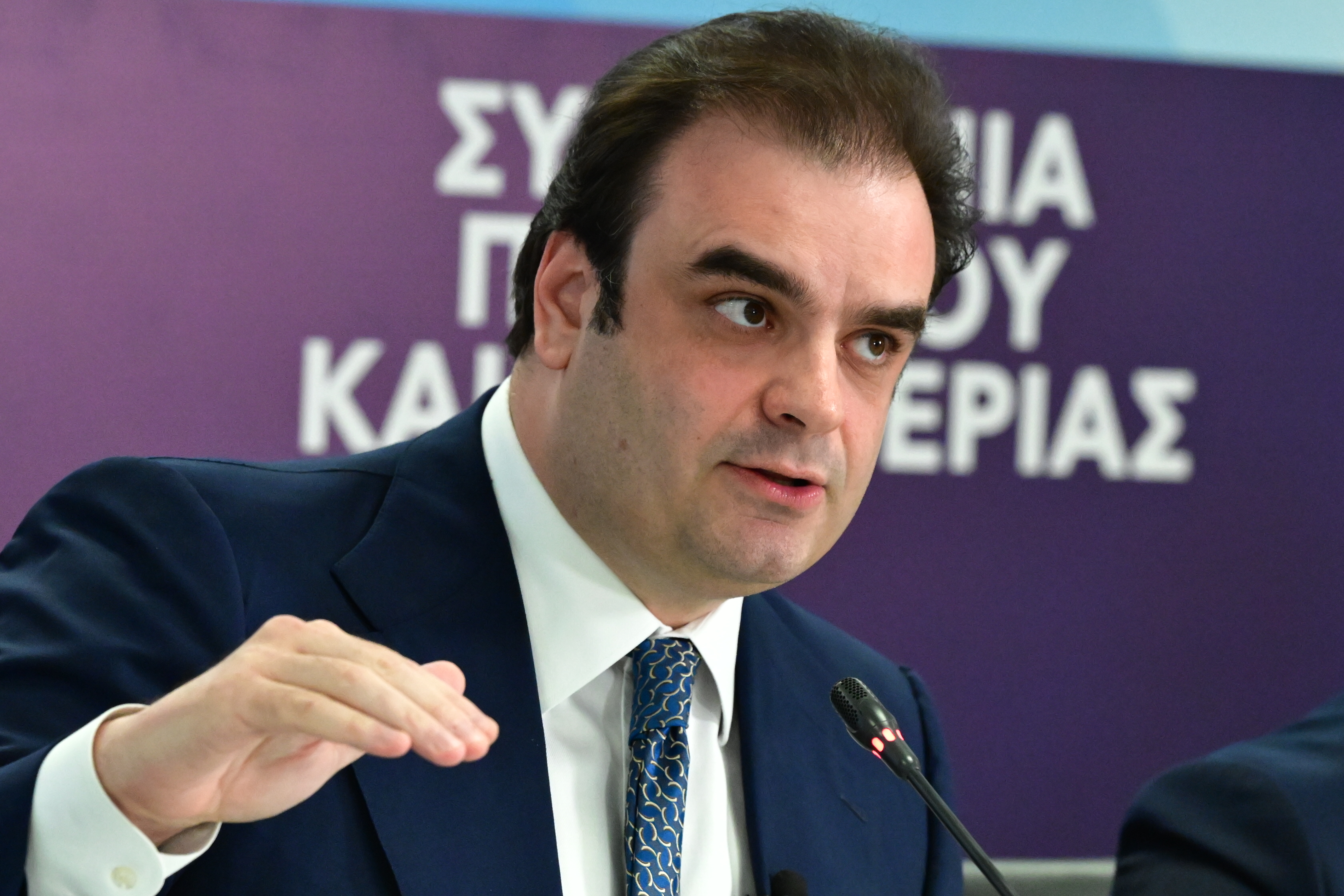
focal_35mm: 225
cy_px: 448
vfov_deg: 6.1
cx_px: 672
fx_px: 8399
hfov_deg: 9.1
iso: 6400
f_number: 4.5
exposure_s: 1/500
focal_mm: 150
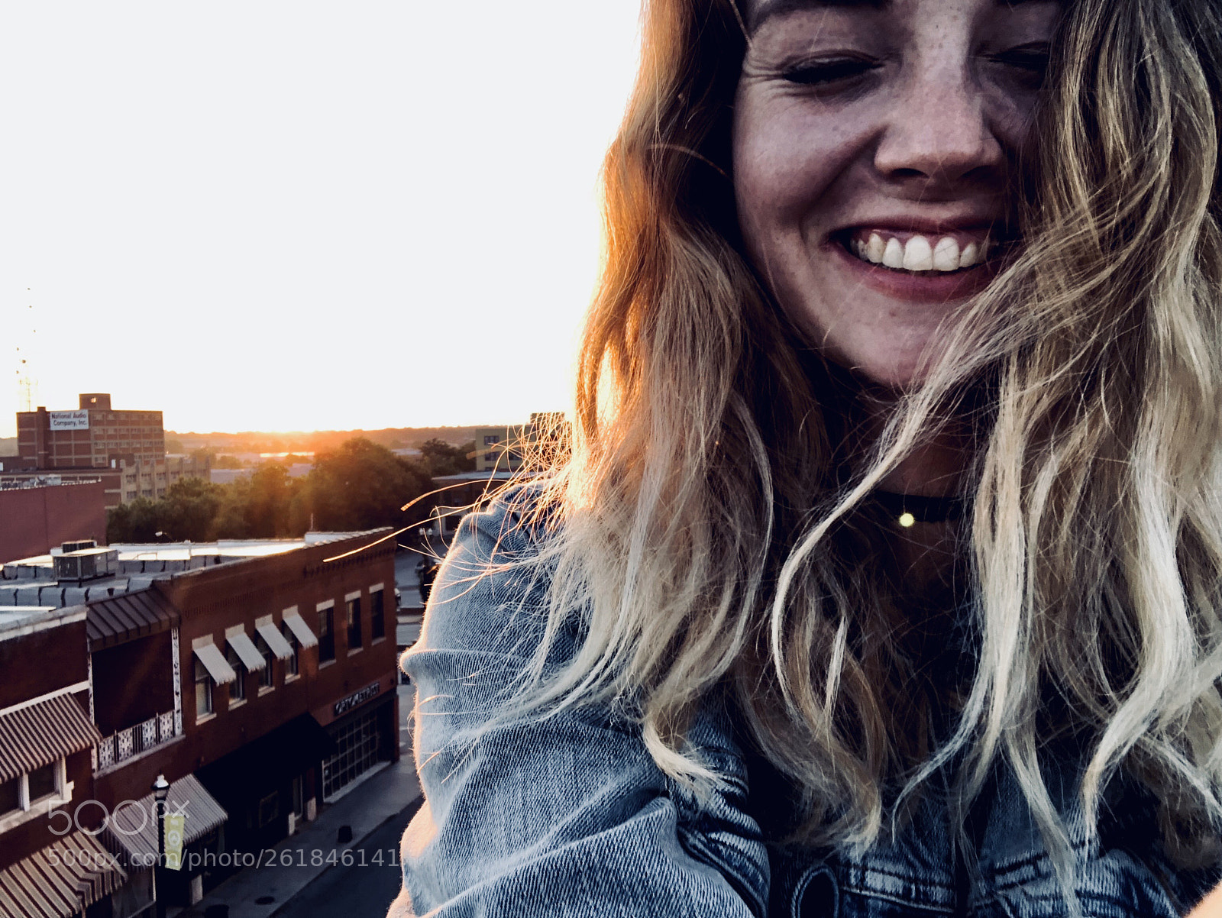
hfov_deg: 56.8
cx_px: 611
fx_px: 1130
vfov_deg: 44.2
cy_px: 459
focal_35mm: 32
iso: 100
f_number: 2.2
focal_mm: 2.87
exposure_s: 1/120
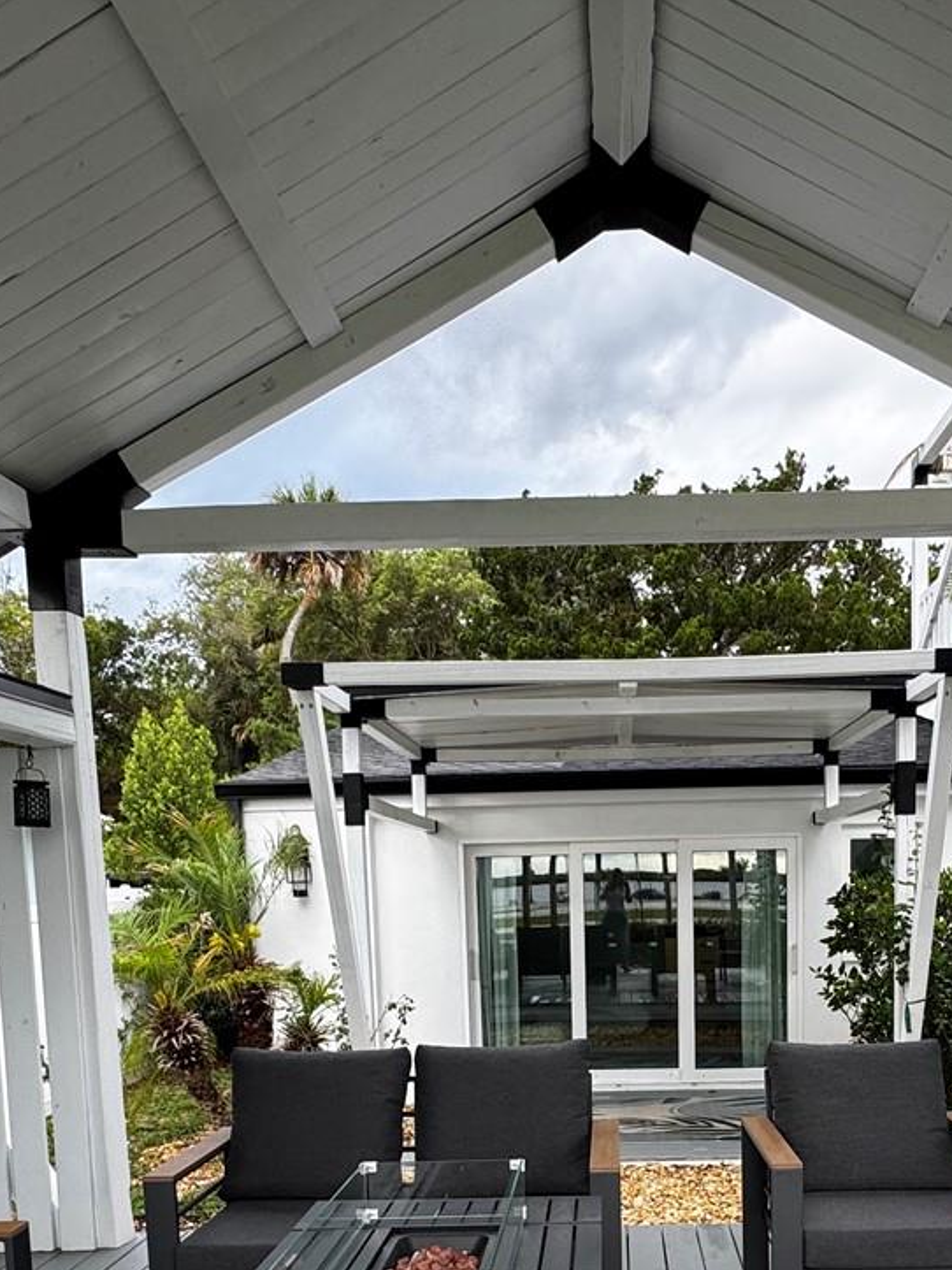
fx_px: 1137
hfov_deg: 45.0
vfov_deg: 54.5
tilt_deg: -6.8
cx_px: 609
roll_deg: +1.3
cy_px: 1008
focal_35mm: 31
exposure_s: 1/121
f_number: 2.2
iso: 40
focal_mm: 2.22
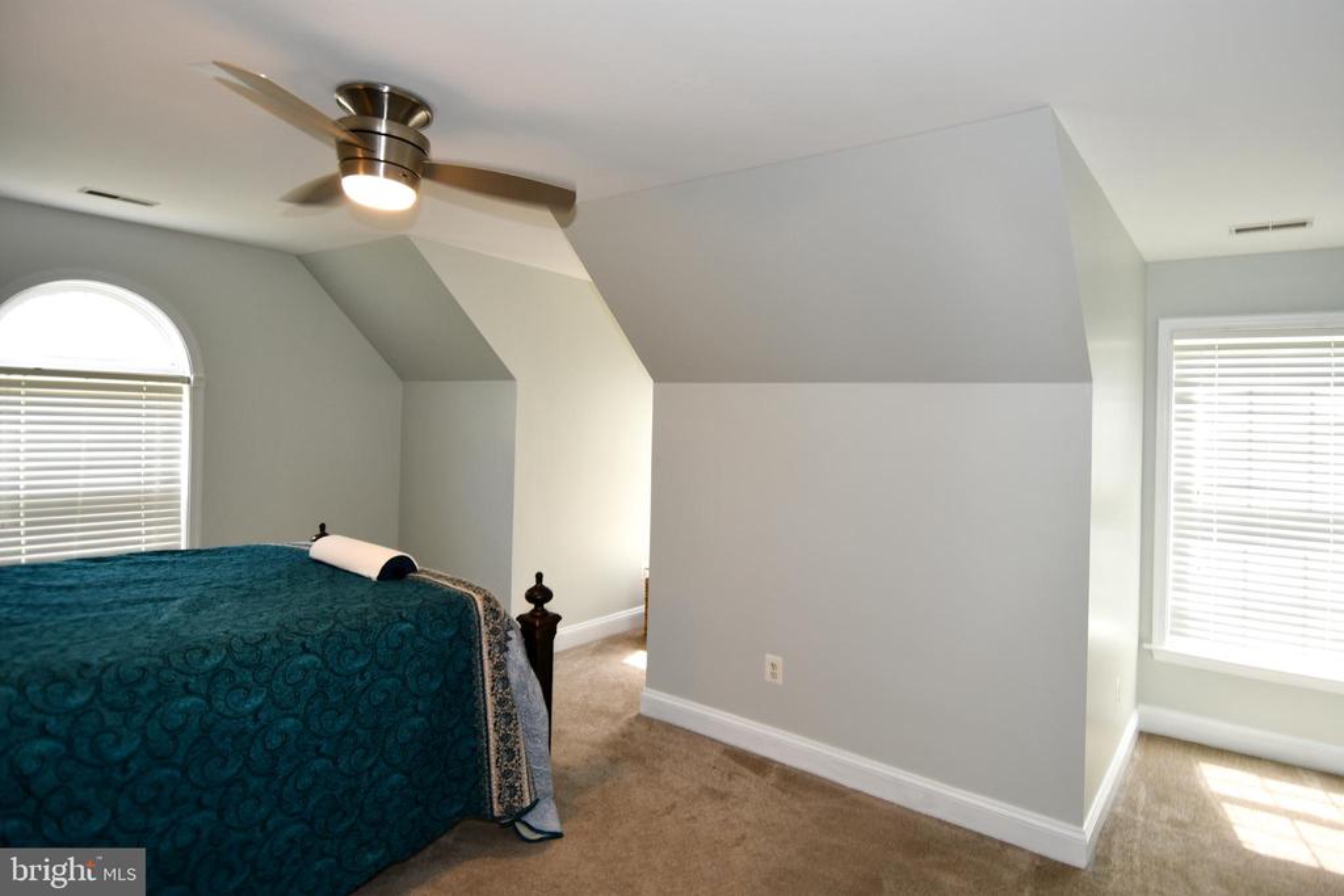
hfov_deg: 90.0
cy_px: 448
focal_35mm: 18
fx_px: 672
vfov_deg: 67.4
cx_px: 672
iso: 250
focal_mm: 12
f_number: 4
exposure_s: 1/60
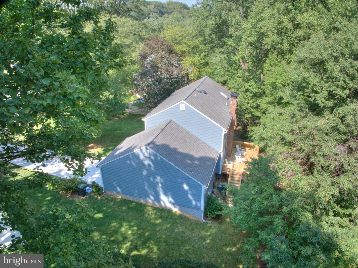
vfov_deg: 56.8
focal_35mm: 24
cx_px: 179
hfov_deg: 71.6
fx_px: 248
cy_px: 134
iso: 100
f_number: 10
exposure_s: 1/50
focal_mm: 12.3
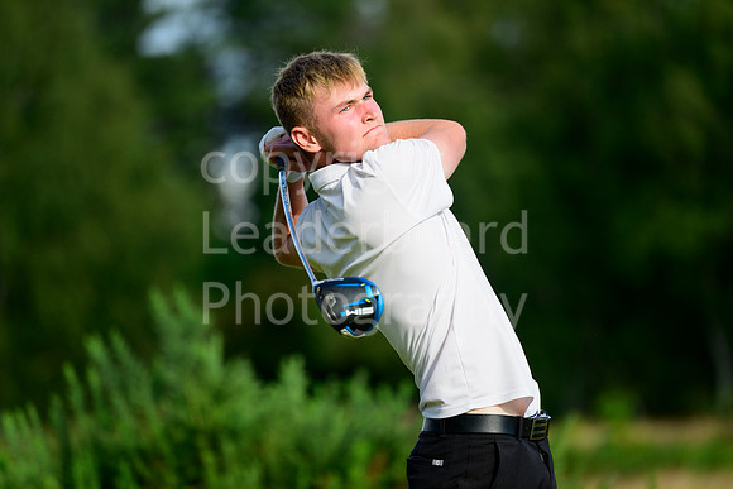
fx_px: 8146
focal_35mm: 400
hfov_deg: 5.2
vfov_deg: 3.4
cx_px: 366
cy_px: 244
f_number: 5.6
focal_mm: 400
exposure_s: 1/1600
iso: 500
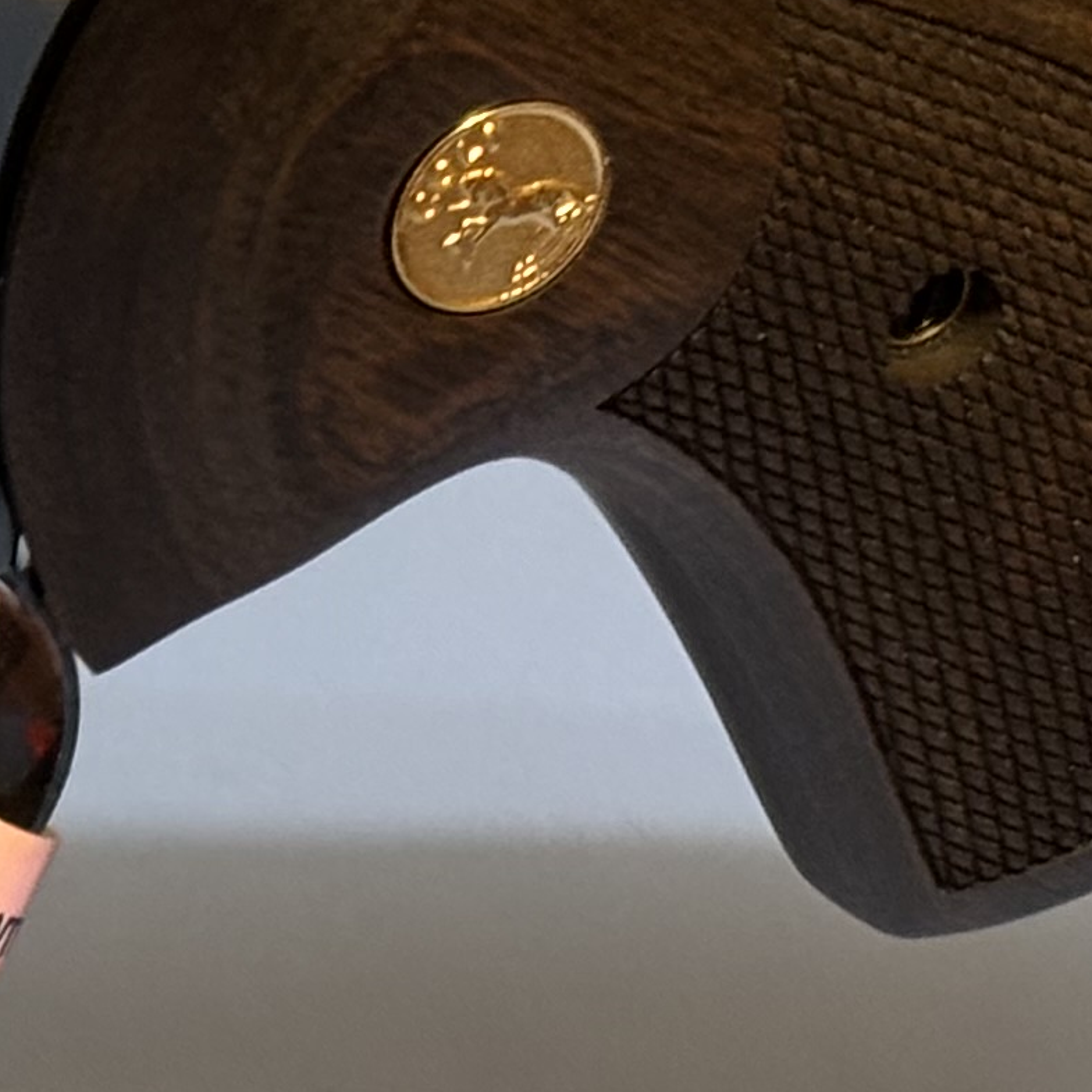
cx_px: -881
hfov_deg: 7.2
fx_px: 8423
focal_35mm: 236
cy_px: 1362
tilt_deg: -45.3
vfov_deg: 7.3
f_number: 1.6
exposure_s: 1/40
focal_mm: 5.96
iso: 160
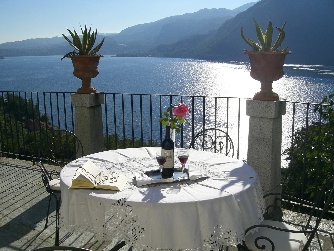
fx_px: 376
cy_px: 123
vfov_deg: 36.8
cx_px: 170
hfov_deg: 47.9
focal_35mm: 39
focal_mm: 6.3
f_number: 4.4
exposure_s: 1/2000
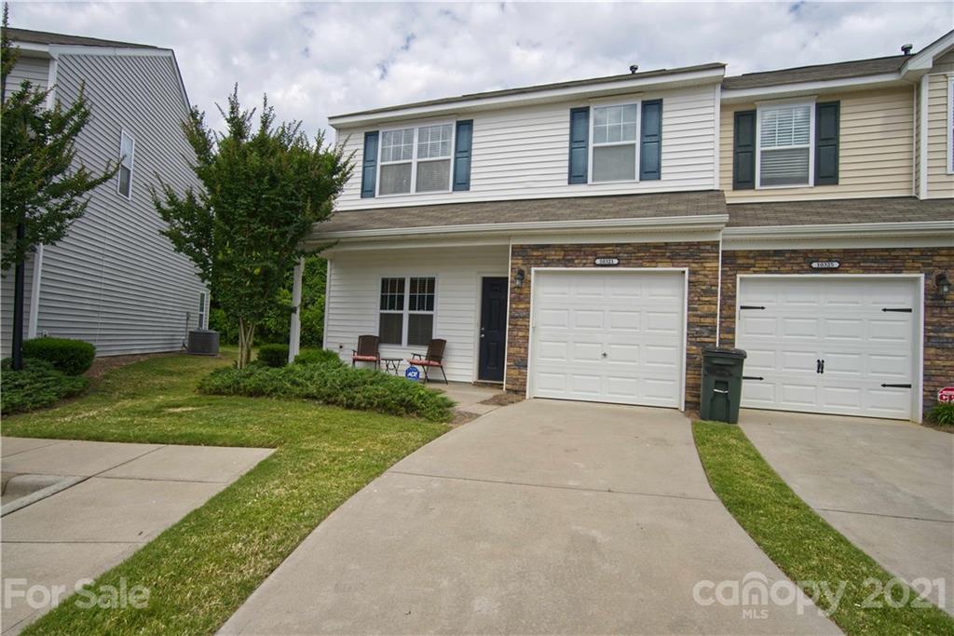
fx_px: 557
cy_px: 318
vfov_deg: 59.5
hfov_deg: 81.2
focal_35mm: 21
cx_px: 477
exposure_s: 1/250
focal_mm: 14
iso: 100
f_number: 8
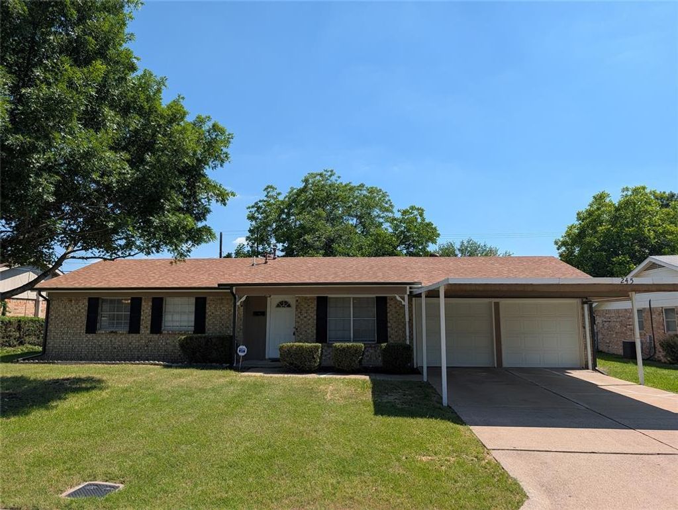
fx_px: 471
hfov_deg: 71.5
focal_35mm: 24
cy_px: 255
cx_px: 339
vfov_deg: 56.9
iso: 22
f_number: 1.68
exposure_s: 1/1160
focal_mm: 6.9
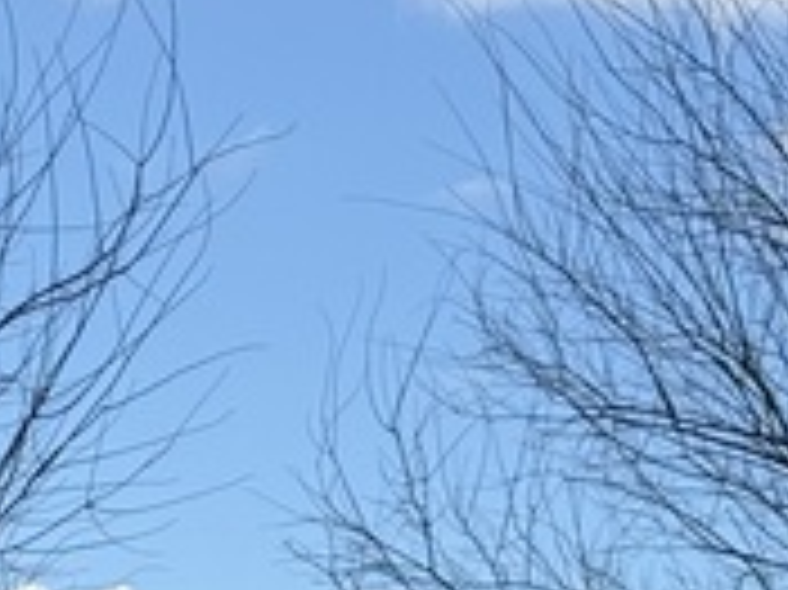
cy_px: 1009
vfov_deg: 7.9
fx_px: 4163
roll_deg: -0.9
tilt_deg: +2.7
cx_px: -655
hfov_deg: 10.2
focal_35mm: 183
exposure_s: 1/2494
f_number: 1.78
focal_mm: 6.76
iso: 64
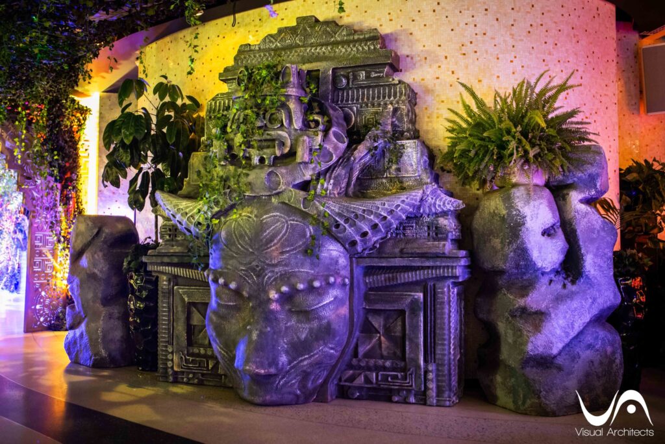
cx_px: 332
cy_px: 222
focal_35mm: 35
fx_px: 647
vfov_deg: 37.9
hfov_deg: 54.4
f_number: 3.5
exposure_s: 1/3
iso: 3200
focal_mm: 35
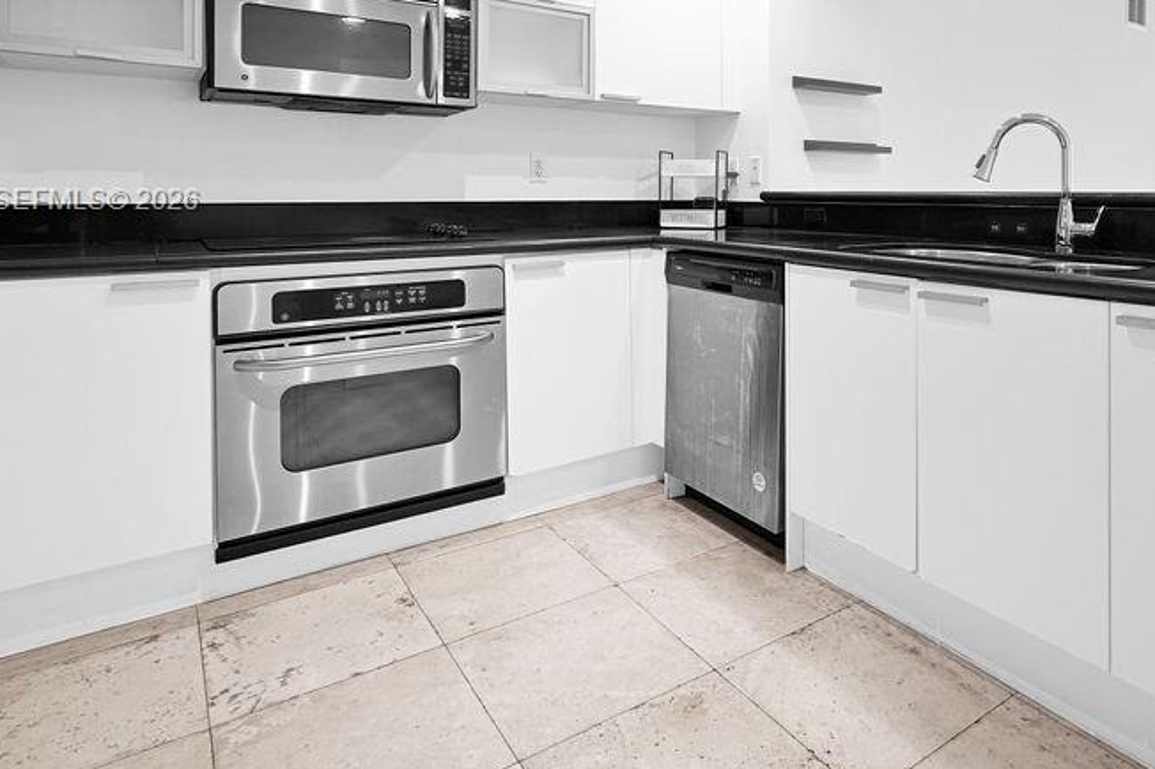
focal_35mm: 22
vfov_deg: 54.8
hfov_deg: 77.0
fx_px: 705
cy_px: 202
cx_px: 732
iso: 125
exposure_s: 1/15
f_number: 4
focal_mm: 14
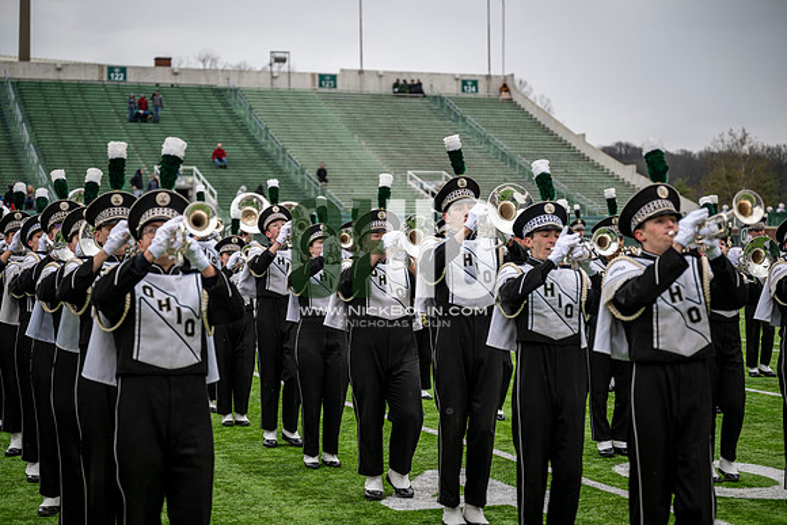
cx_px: 394
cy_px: 262
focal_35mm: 70
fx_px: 1531
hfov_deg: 28.8
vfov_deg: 19.5
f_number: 2.8
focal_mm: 70
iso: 100
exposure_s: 1/500
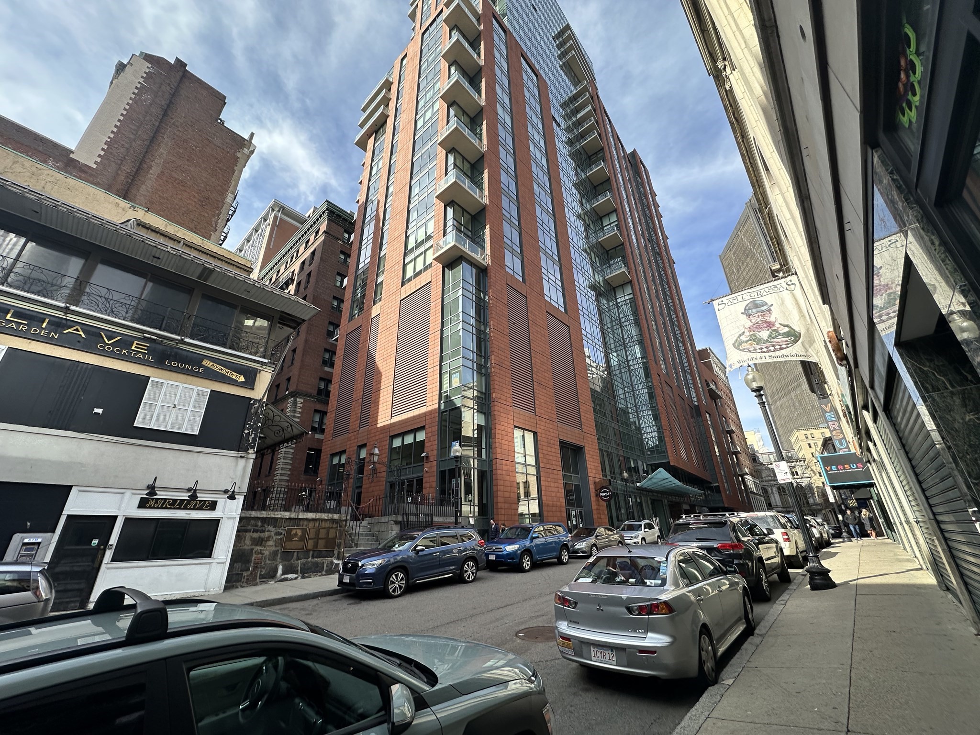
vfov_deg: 85.7
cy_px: 368
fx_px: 396
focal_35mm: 14
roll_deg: +1.2
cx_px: 490
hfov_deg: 102.1
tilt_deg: +22.8
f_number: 2.2
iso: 40
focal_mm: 2.22
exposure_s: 1/537
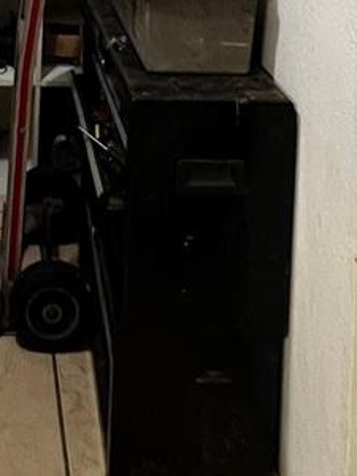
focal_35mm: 52
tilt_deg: -0.4
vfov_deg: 27.3
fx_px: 715
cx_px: 19
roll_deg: -1.9
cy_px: -216
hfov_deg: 26.8
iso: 400
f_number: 1.8
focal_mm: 1.57
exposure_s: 1/60
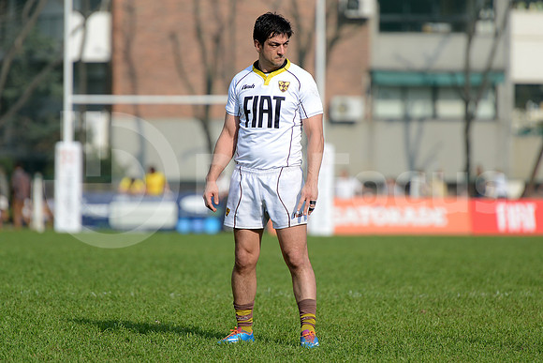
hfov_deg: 7.4
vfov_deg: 4.9
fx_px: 4224
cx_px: 272
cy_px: 182
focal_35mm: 280
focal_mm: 280
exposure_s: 1/2000
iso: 320
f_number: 4
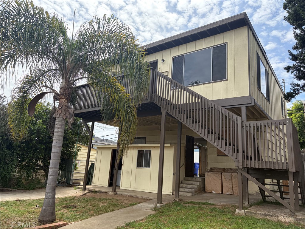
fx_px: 229
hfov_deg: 67.3
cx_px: 152
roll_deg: -4.2
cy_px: 114
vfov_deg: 53.1
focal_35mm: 26
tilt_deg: +13.0
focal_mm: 5.96
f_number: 1.6
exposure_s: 1/2451
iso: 64
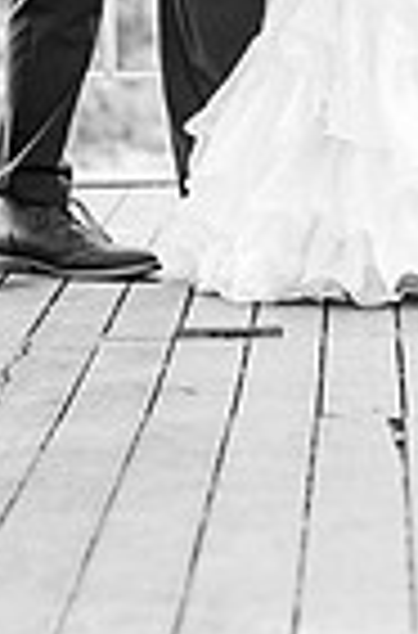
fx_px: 4772
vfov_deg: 7.5
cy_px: -342
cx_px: 456
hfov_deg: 5.0
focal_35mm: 272
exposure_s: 1/200
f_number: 4
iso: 400
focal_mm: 85
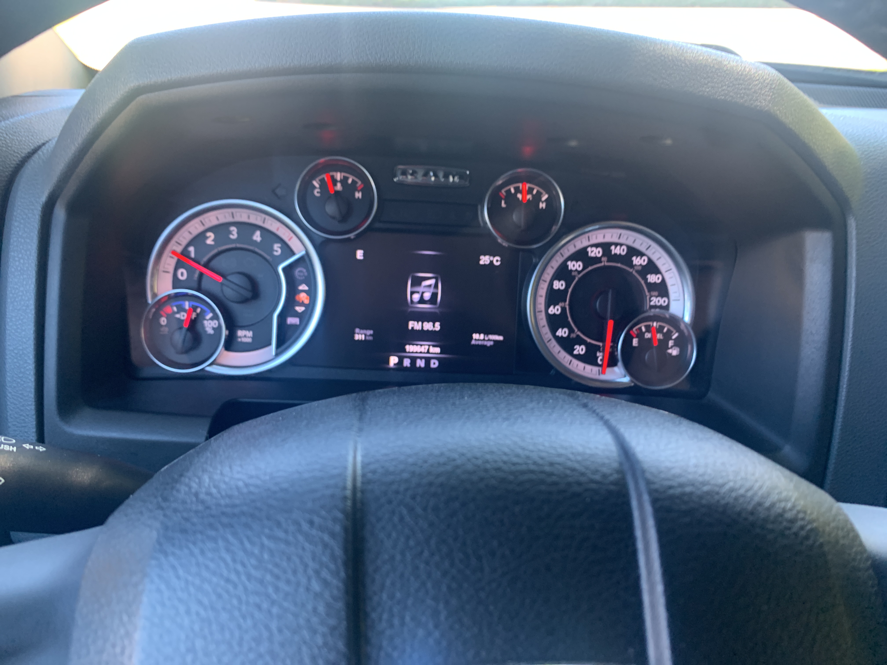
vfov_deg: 53.1
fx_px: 666
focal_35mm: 26
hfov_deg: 67.3
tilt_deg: -27.9
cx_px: 444
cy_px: 332
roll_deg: -2.1
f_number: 1.8
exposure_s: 1/60
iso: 100
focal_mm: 4.25
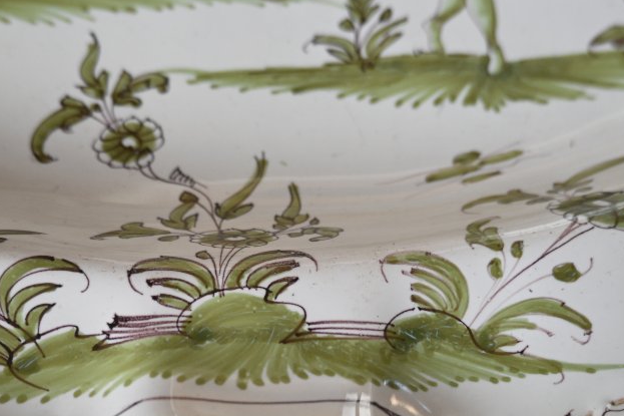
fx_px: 901
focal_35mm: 52
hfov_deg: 38.2
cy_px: 376
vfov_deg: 25.2
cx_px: 306
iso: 450
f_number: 3.5
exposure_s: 1/125
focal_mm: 18
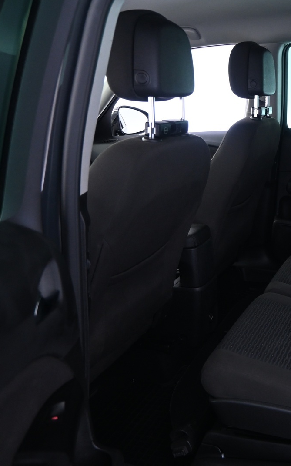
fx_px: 470
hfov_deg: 30.4
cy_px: 234
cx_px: 329
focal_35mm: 37
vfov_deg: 52.8
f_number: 3.5
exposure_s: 1/8
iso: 1000
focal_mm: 16
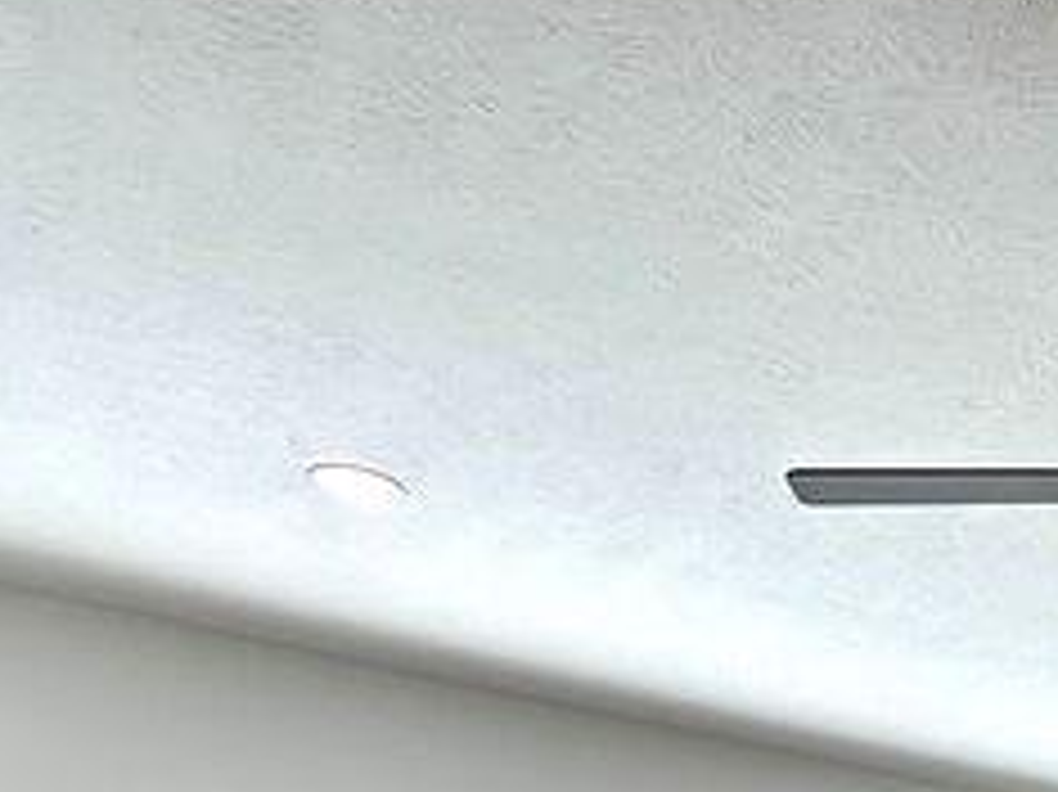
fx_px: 1863
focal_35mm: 61
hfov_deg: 25.8
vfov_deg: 17.9
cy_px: 1516
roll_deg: +0.8
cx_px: 1472
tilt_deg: -6.5
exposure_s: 1/230
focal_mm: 2.22
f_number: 2.2
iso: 40
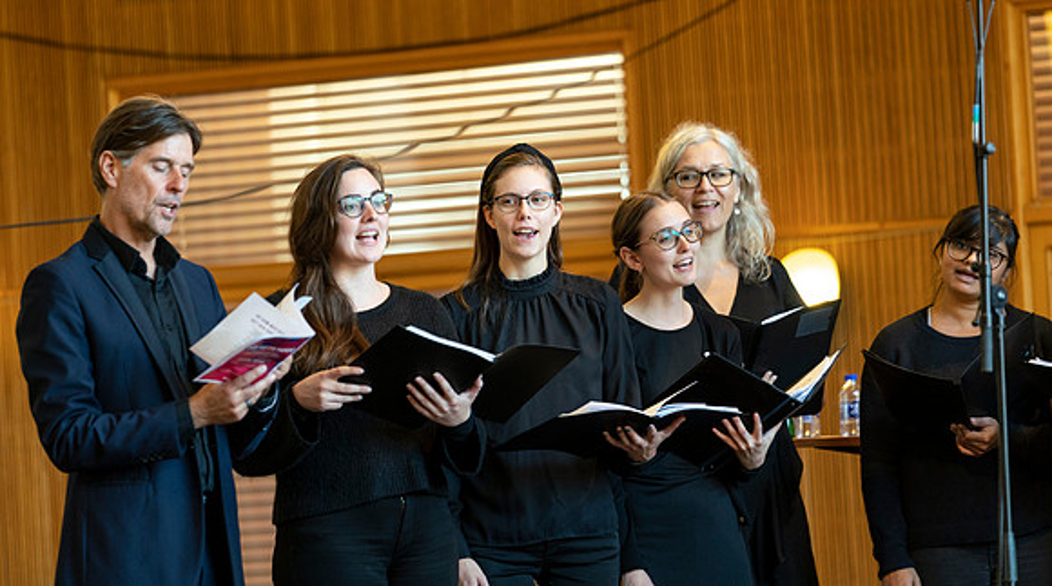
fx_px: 6175
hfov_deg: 9.7
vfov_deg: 5.4
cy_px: 217
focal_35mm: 222
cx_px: 496
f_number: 2.8
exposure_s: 1/160
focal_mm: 200
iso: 1600
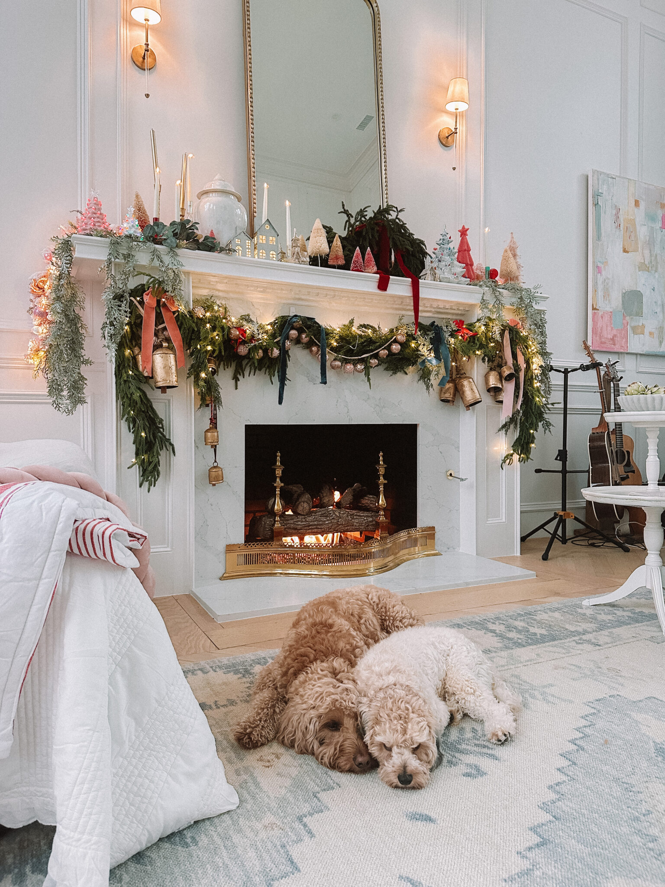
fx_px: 615
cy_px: 444
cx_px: 332
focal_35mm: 24
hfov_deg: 56.8
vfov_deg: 71.6
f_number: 1.8
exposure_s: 1/60
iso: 400
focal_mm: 6.86
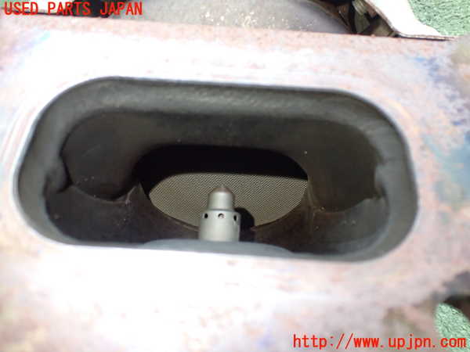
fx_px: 407
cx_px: 235
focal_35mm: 30
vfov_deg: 46.8
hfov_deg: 60.0
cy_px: 176
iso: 800
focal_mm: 5.4
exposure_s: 1/100
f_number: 2.3
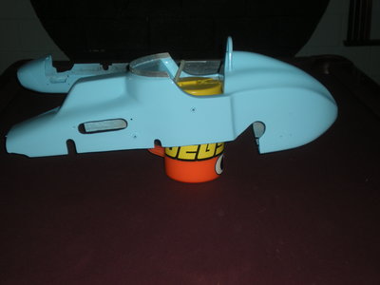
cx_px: 190
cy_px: 142
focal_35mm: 56
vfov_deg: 26.1
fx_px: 615
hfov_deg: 34.3
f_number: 3.9
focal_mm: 9.3
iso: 95
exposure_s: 1/60
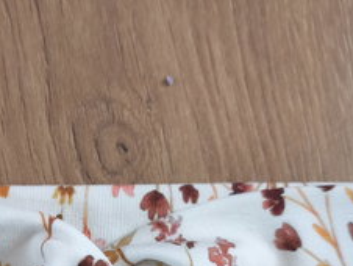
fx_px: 643
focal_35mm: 63
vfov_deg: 22.0
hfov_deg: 30.3
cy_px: 300
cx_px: 97
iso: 500
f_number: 1.6
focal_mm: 6.57
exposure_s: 1/50
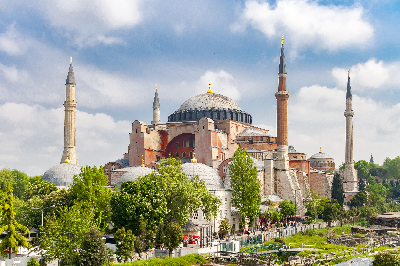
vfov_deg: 30.8
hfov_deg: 45.0
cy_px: 133
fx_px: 483
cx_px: 200
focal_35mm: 44
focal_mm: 29
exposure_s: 1/640
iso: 200
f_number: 9
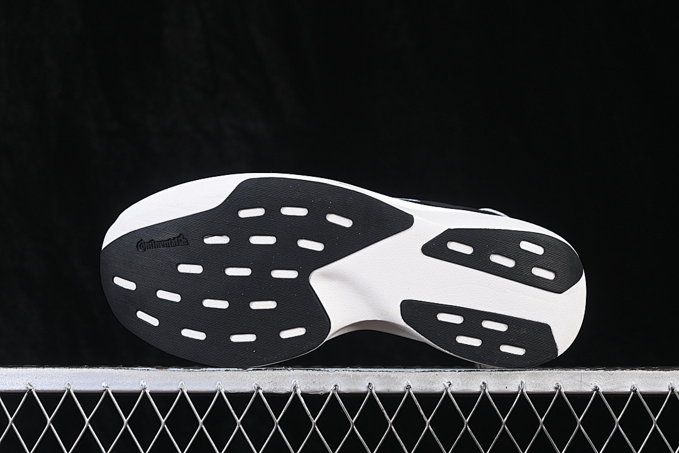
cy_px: 226
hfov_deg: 27.0
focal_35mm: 75
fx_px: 1414
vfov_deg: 18.2
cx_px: 340
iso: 160
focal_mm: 50
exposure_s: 1/60
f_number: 6.3
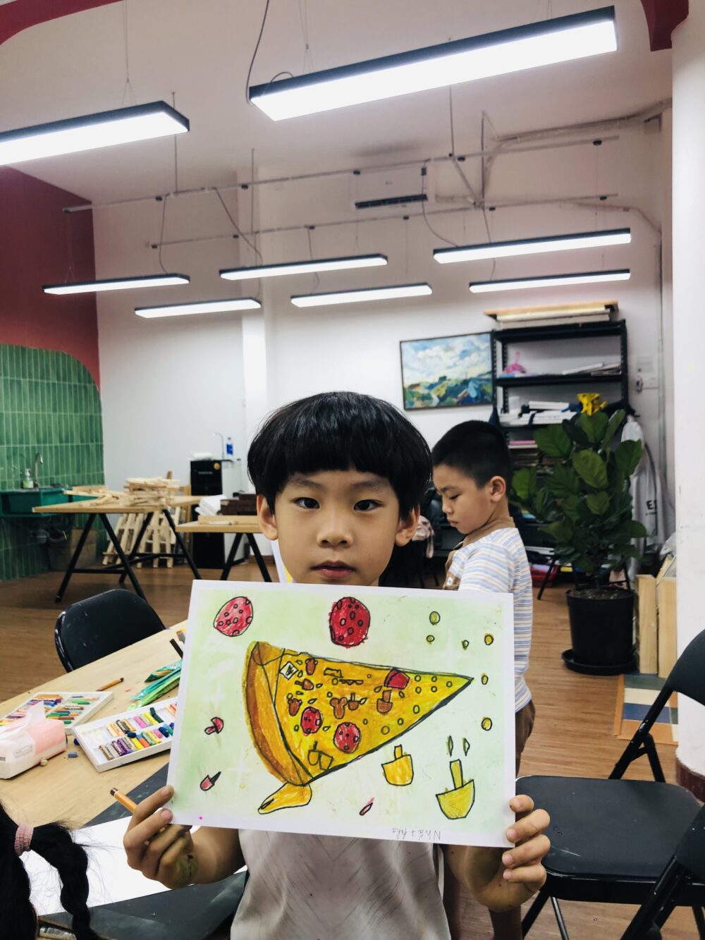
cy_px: 470
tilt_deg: -2.8
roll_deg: +1.0
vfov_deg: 63.4
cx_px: 352
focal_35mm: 28
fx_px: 760
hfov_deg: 49.8
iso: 40
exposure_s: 1/100
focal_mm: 4
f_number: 1.8
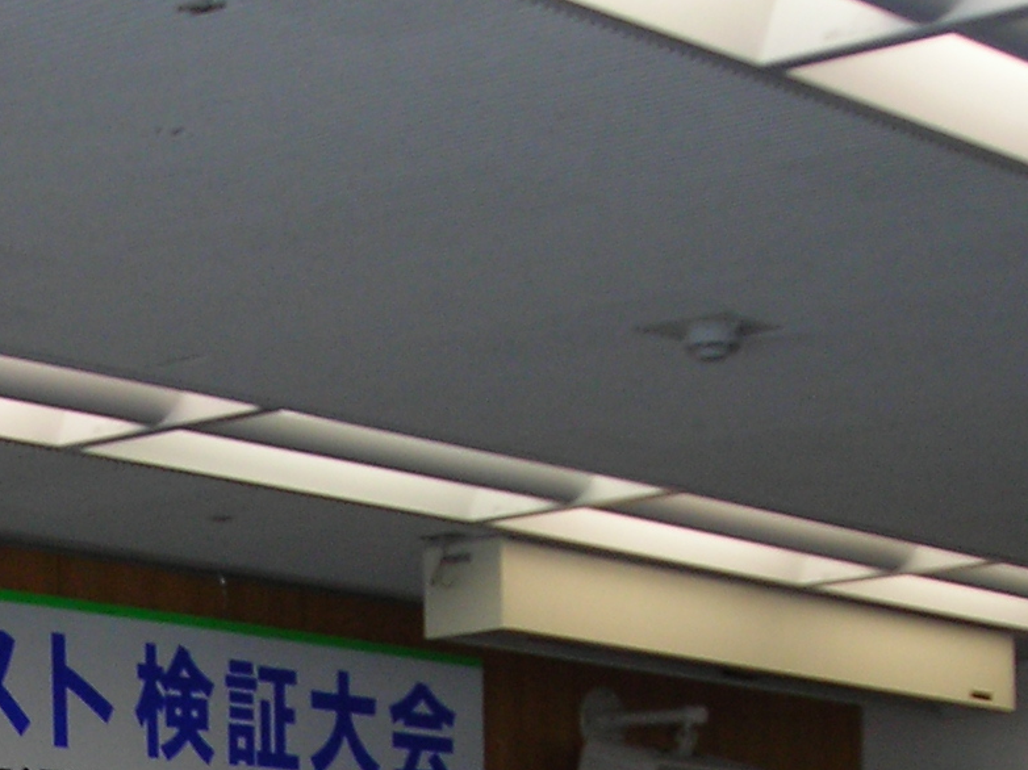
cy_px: 1221
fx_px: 3741
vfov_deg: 11.2
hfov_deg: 15.4
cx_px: 37
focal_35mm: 126
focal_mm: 6.3
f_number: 3.2
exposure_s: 1/60.1
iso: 79
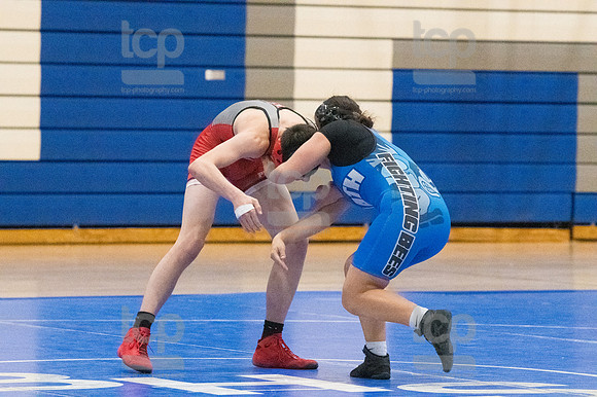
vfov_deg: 5.9
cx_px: 298
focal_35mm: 232
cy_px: 198
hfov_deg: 8.9
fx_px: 3845
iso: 10000
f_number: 4.5
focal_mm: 155
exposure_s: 1/1600
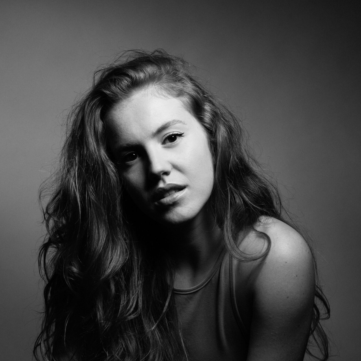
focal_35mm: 118
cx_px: 174
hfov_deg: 14.8
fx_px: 1392
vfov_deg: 14.7
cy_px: 274
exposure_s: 1/250
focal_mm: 85
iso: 500
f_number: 10
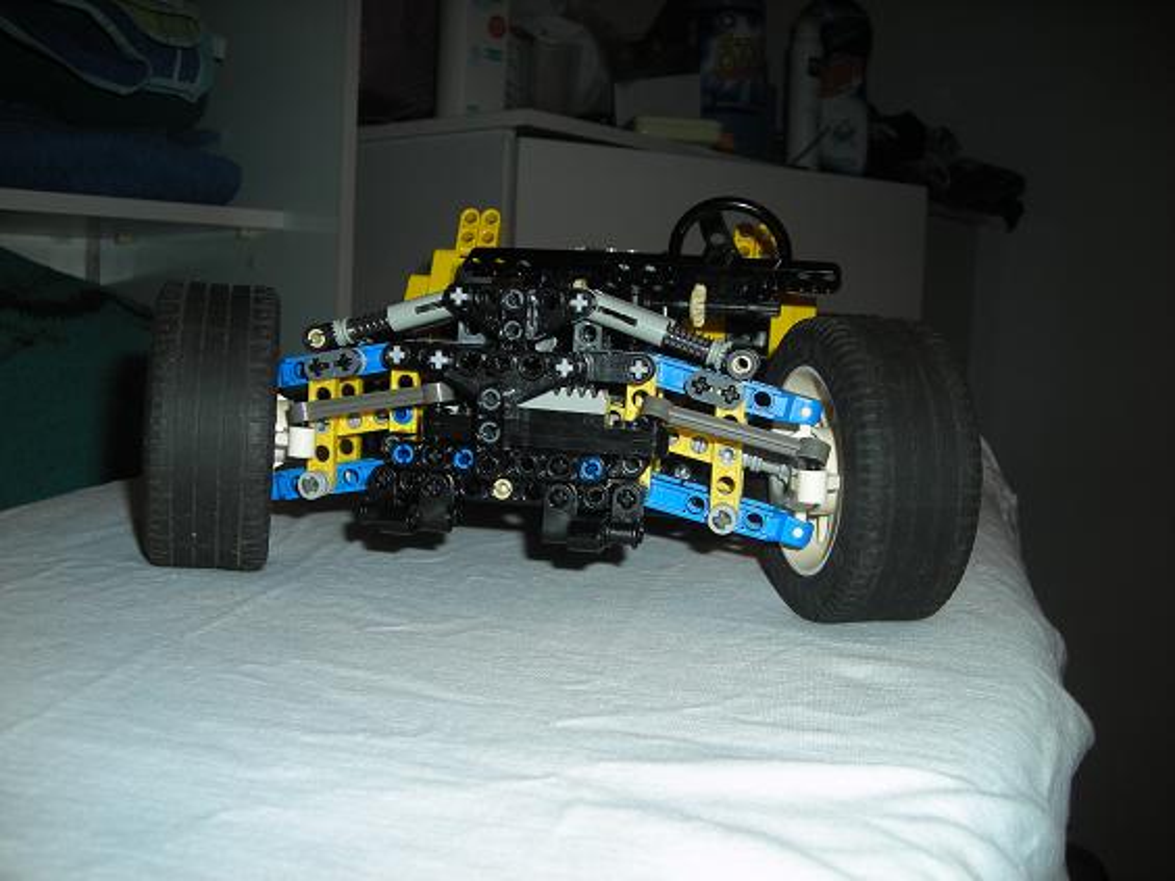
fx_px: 1290
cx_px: 588
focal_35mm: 38
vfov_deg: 37.7
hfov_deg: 49.0
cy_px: 440
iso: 50
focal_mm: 6.3
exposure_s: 1/60
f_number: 3.2
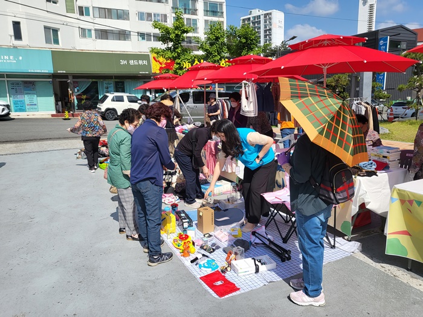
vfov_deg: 53.1
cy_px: 158
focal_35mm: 26
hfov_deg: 67.3
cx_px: 212
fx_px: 318
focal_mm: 4.25
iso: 50
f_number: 1.8
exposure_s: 1/3273
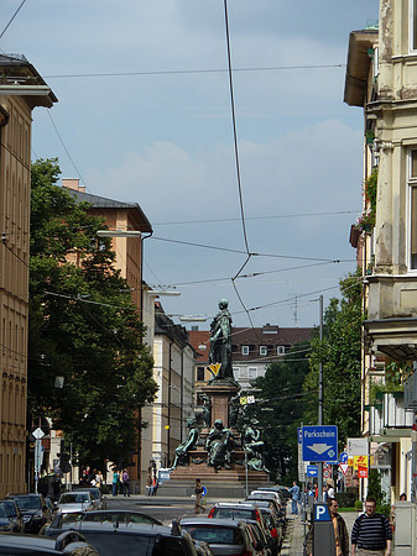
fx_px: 3376
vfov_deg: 9.4
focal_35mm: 210
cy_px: 278
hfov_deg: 7.1
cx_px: 208
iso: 80
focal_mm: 34.4
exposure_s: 1/400
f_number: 5.6
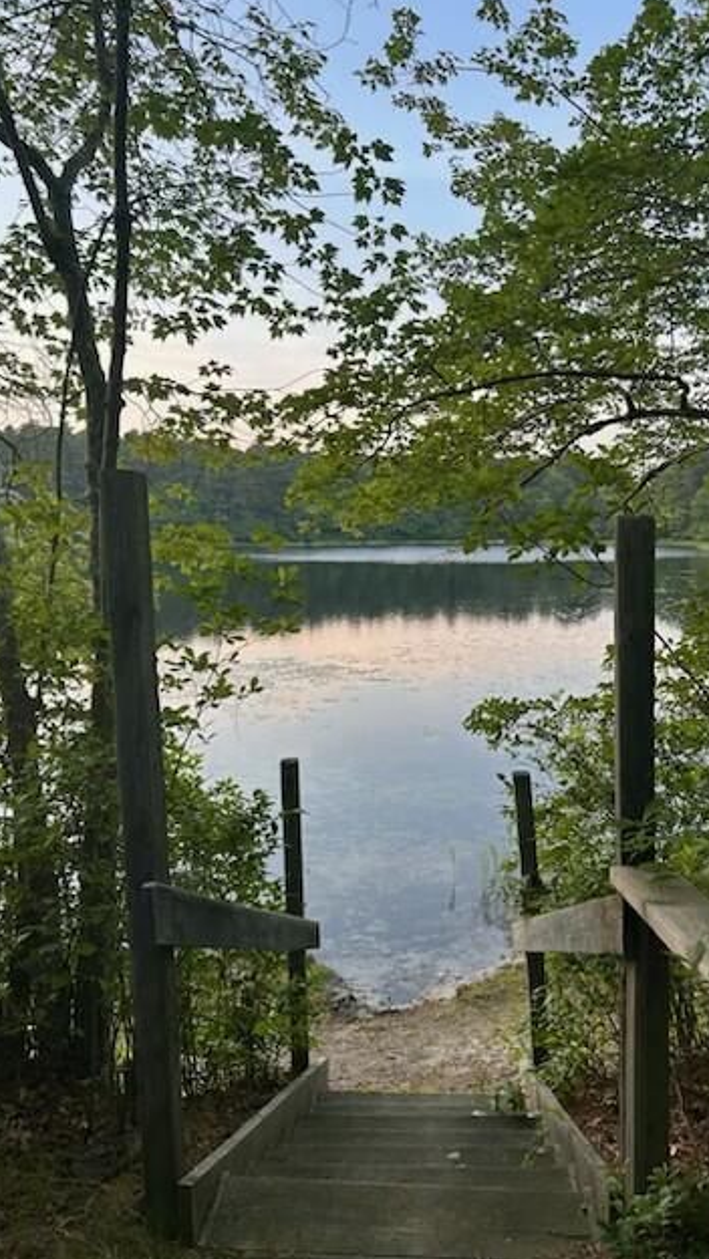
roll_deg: -0.2
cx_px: 407
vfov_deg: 66.1
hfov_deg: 40.1
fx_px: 968
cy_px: 628
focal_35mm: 29
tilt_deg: -5.0
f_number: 1.5
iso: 40
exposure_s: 1/121
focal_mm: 5.7
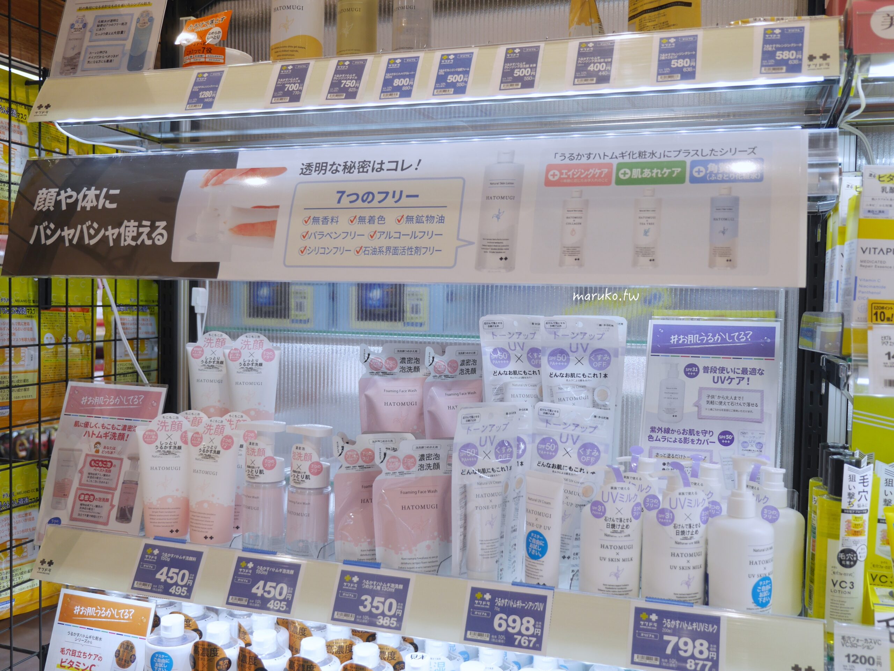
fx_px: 878
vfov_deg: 41.8
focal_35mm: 34
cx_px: 447
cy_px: 336
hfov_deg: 53.9
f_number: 2.8
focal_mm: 17
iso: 200
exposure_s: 1/200
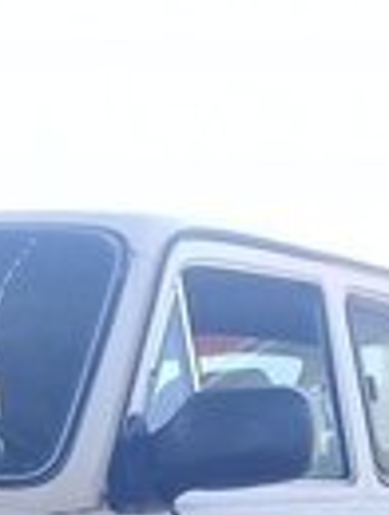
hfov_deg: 12.6
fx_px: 1762
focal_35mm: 118
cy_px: 673
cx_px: 139
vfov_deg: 15.8
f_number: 2.2
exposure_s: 1/161
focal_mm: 3.3
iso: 50
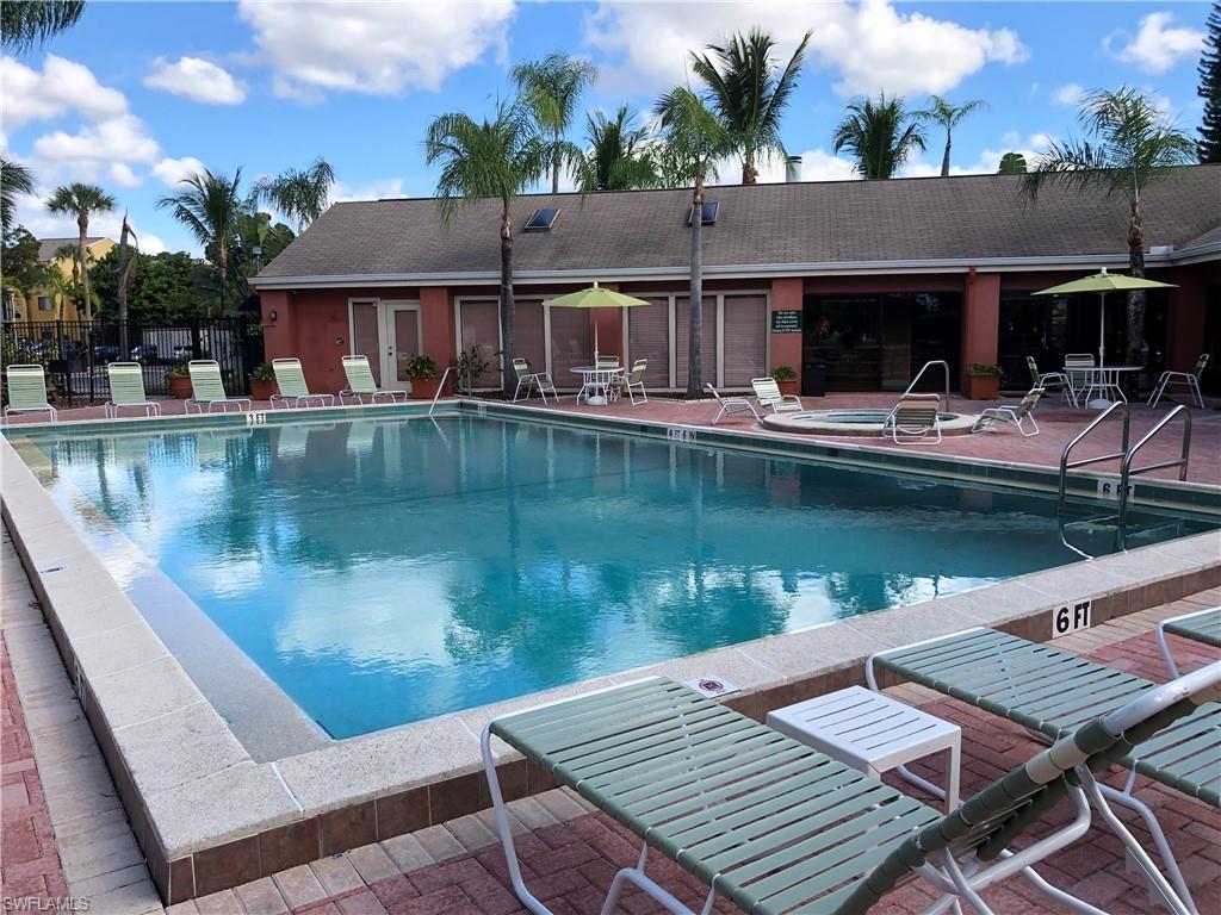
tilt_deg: -7.1
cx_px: 610
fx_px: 988
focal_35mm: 28
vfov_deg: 49.7
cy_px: 458
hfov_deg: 63.4
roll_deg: +1.4
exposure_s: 1/827
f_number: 1.8
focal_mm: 4
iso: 20
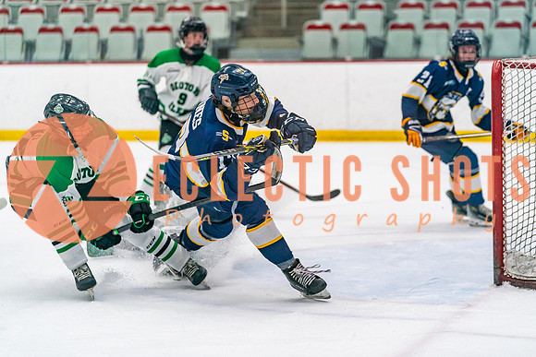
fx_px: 2080
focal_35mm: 140
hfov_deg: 14.7
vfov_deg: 9.8
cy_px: 166
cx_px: 304
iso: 3200
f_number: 2.8
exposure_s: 1/1250
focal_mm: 123
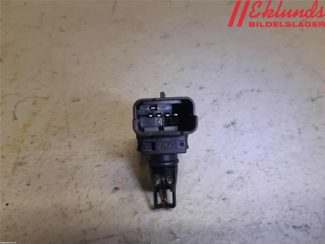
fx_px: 244
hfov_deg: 67.3
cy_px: 122
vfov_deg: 53.1
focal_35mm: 26
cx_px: 162
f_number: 1.7
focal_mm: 3.93
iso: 100
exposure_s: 1/50
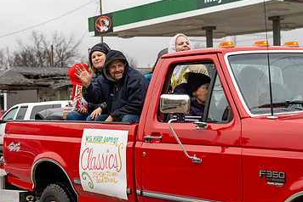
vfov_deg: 17.7
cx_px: 151
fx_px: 649
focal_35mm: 77
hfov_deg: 26.3
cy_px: 92
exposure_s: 1/640
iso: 250
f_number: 2.8
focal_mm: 45
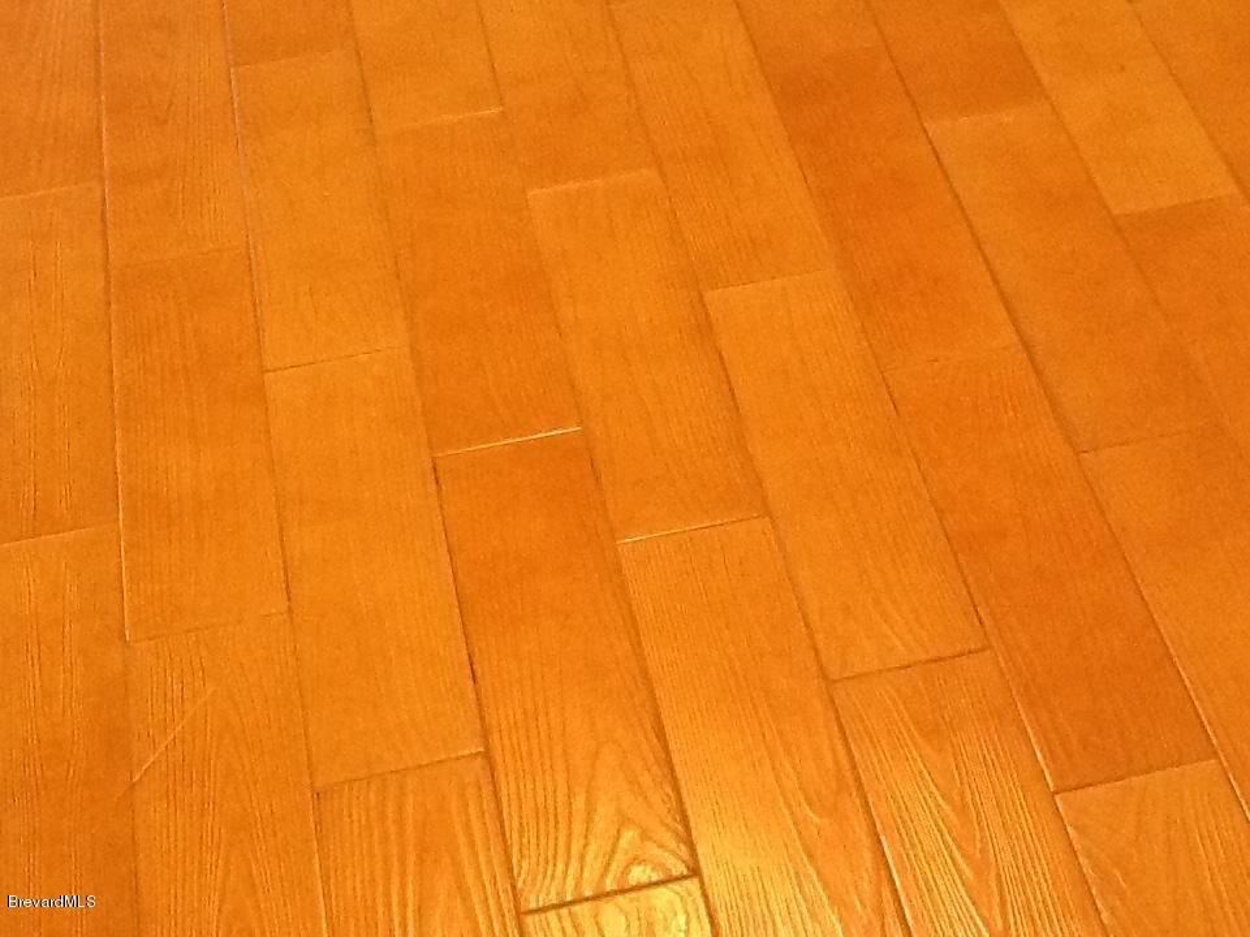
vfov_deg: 32.9
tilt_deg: -56.2
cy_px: 468
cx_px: 625
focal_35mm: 44
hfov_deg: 42.9
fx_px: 1589
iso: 250
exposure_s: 1/30
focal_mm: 2.03
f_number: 2.4
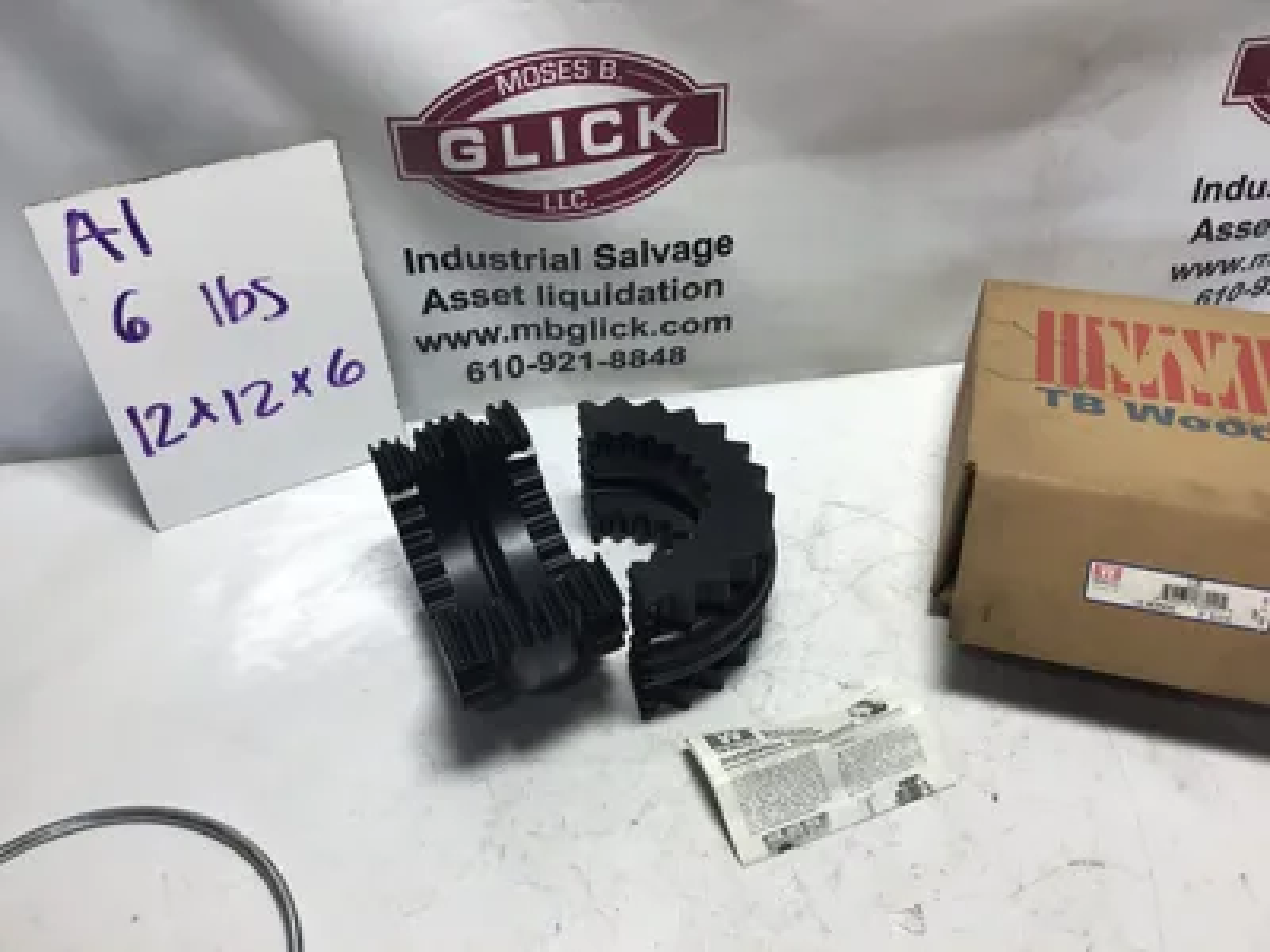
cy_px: 476
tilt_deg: -40.9
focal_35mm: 31
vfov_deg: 45.4
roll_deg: +1.1
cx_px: 635
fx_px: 1137
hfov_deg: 58.4
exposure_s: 1/120
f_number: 2.4
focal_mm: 3.3
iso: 25
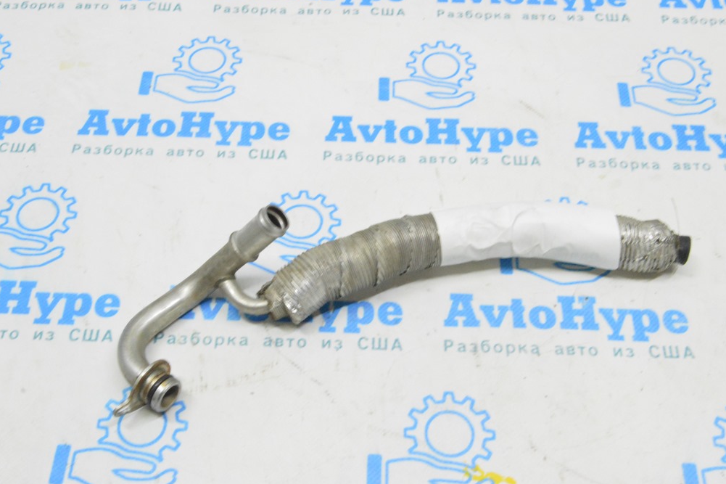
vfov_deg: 29.2
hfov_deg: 42.7
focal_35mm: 46
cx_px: 358
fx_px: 927
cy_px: 239
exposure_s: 1/15
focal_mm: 30
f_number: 20
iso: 6400
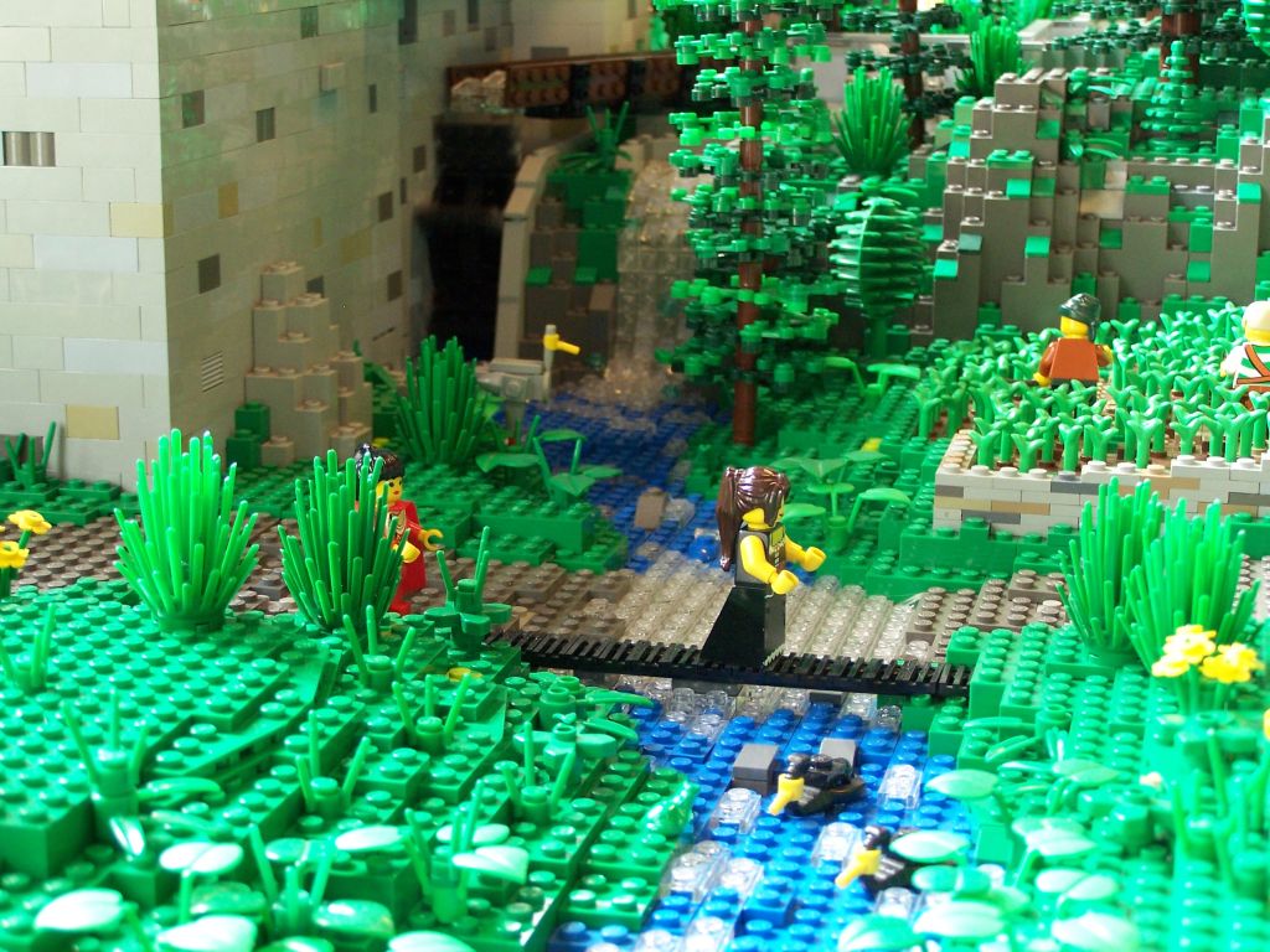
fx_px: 2458
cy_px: 476
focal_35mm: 67
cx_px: 635
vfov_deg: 21.9
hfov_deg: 29.0
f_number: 3.2
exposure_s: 1/15
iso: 140
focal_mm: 11.1
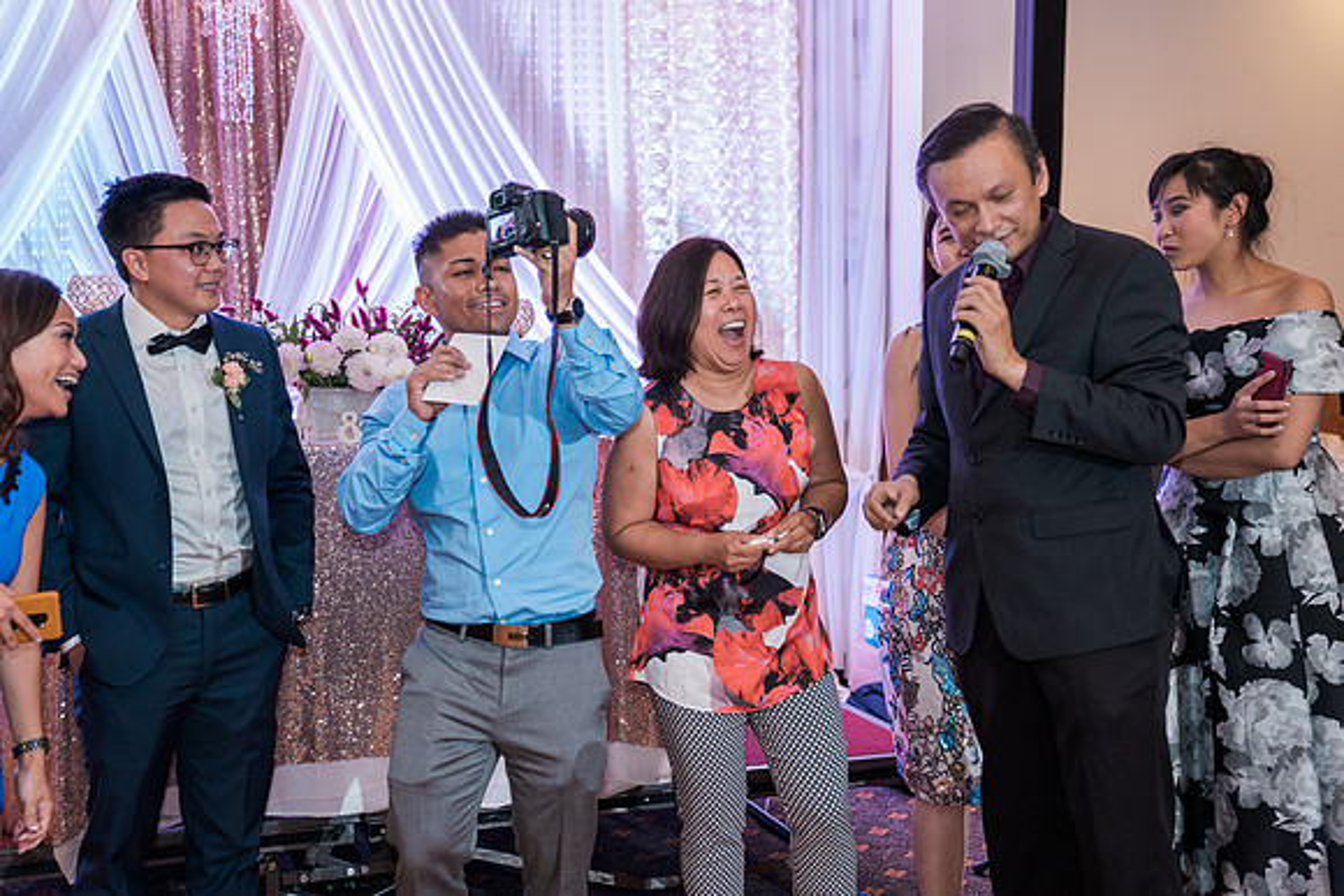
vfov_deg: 29.9
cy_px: 448
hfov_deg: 43.6
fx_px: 1680
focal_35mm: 45
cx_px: 672
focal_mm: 45
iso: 1000
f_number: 2.8
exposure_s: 1/125
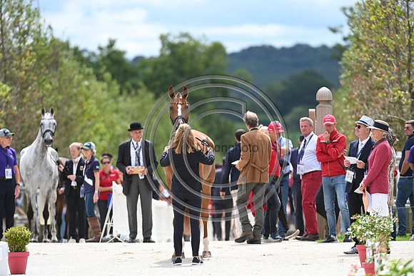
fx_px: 4601
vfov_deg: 3.4
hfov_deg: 5.2
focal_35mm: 400
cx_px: 207
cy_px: 138
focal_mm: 400
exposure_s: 1/1600
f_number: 5.6
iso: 560
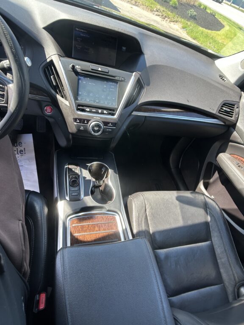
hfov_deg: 53.1
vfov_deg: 67.3
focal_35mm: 26
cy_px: 162
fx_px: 244
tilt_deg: -46.7
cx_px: 122
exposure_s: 1/149
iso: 40
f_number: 1.5
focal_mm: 5.7
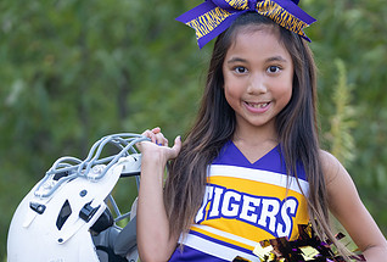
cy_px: 197
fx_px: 2667
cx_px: 257
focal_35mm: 247
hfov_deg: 8.3
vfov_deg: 5.6
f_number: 2.8
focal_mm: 125
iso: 320
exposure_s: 1/320
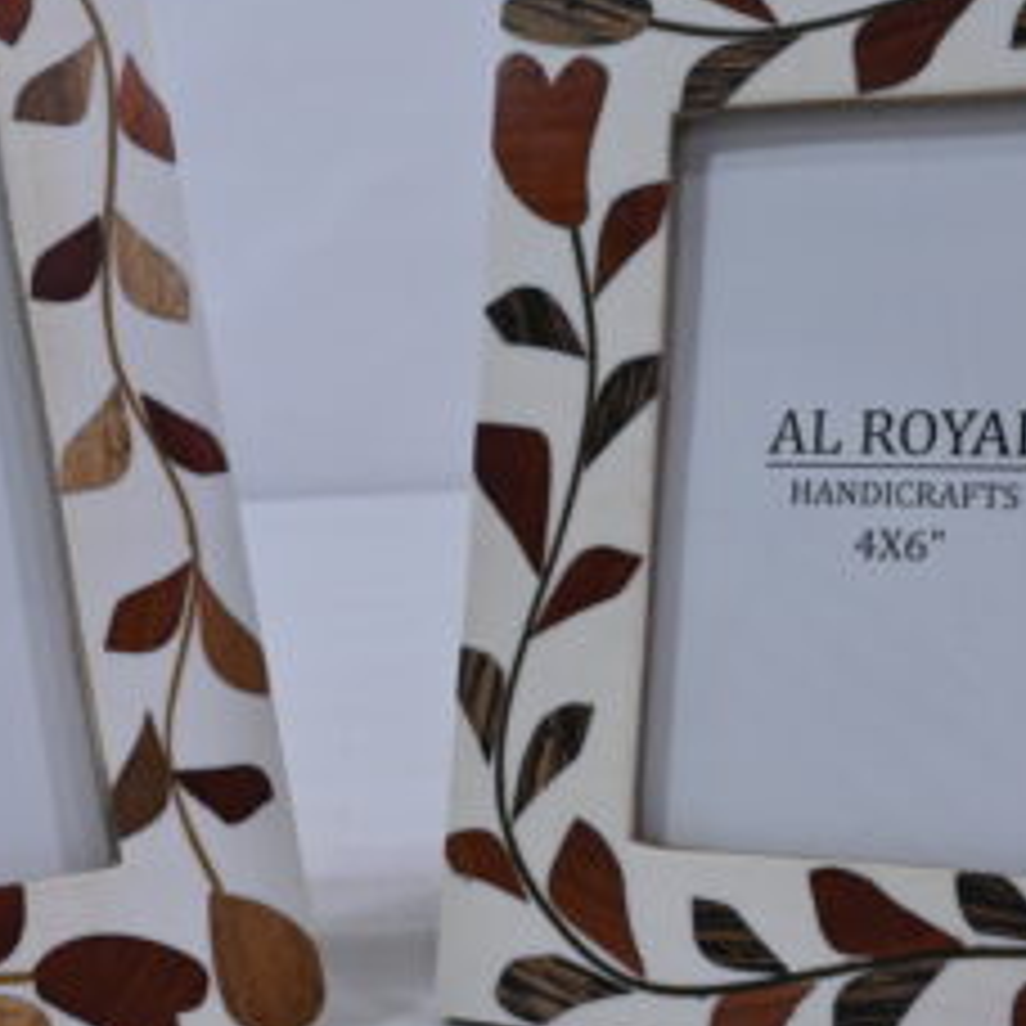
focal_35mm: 67
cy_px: 542
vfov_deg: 25.7
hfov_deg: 25.5
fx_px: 2247
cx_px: 279
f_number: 8
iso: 500
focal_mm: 30
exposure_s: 1/125
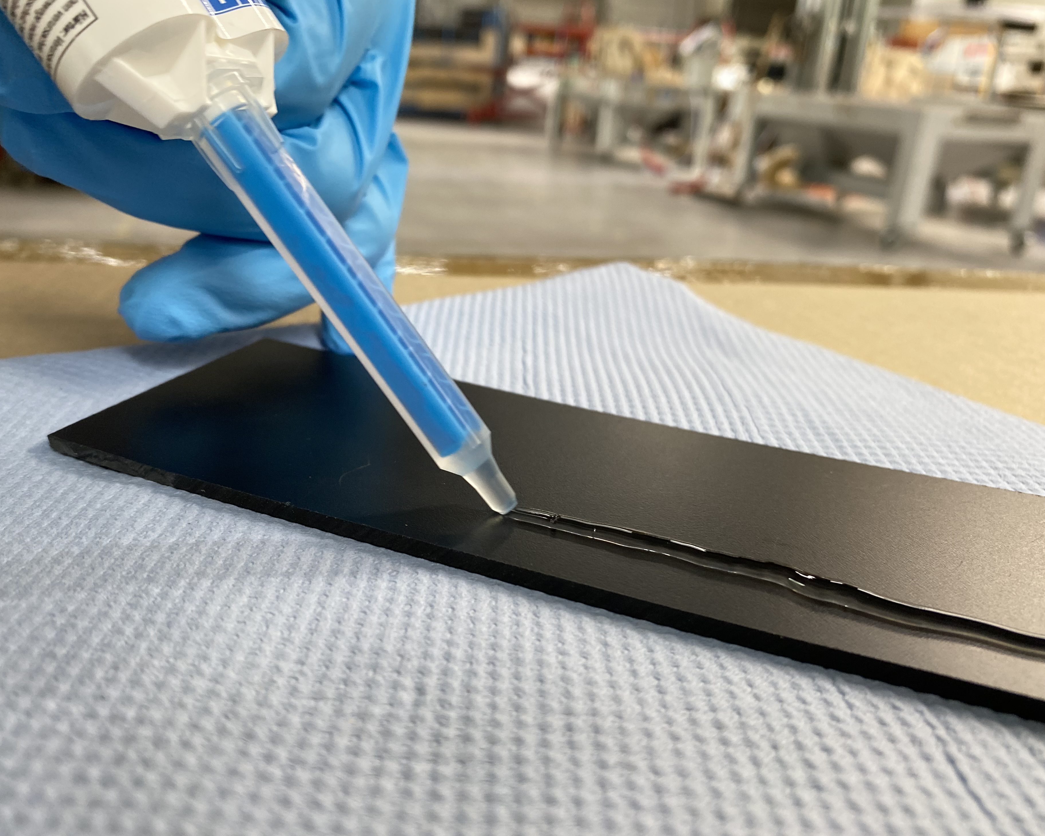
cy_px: 423
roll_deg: -3.5
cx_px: 472
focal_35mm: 28
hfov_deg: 62.1
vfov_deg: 51.5
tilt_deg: -22.5
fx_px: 866
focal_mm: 4.25
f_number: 1.8
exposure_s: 1/84
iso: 125
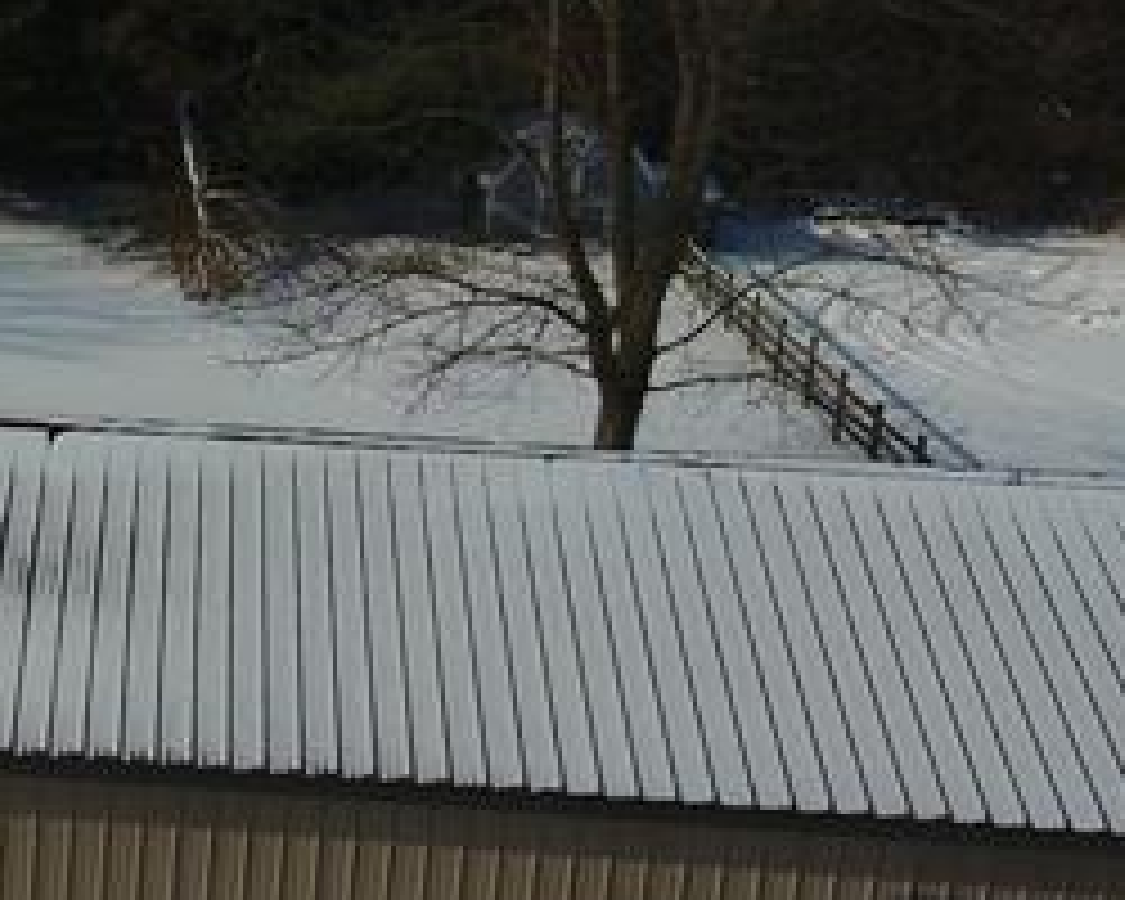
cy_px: 702
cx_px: -333
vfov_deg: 19.0
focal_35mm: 80
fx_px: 2664
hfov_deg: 21.6
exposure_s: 1/2604
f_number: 2.8
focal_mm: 3.61
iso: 100
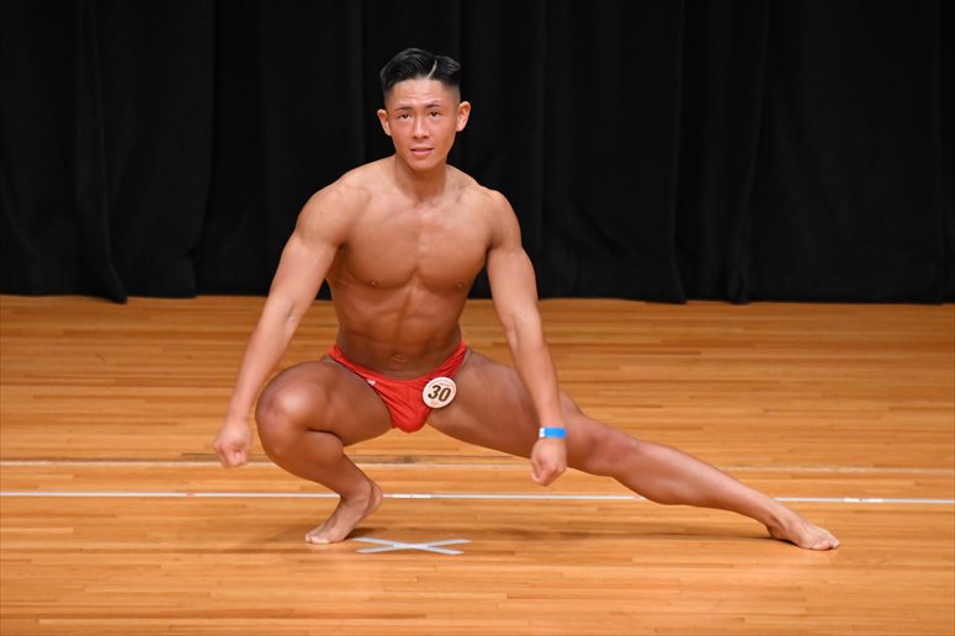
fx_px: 11932
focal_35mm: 450
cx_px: 478
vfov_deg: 3.1
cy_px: 318
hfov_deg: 4.6
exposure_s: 1/400
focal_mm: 300
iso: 3200
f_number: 5.6
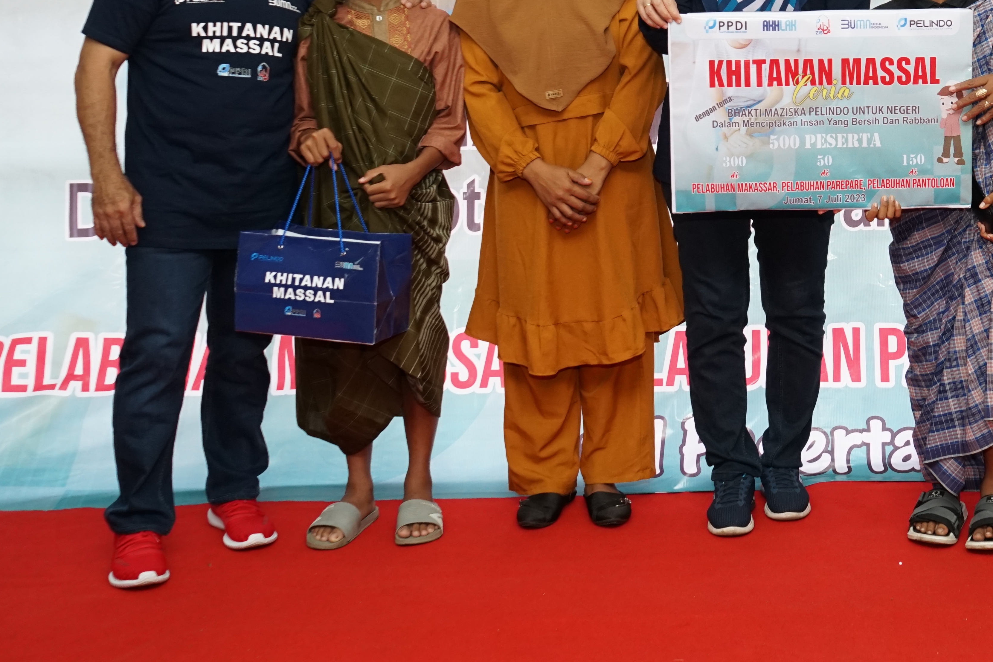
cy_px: 107
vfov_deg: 23.7
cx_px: 794
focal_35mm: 56
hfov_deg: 34.6
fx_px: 1545
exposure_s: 1/125
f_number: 5.6
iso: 1250
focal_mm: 31
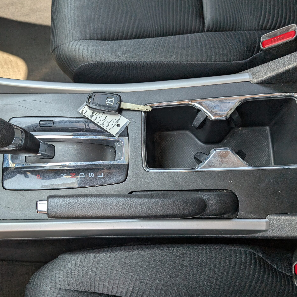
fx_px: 282
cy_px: 150
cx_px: 112
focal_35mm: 29
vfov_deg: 55.6
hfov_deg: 55.0
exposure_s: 1/275
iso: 93
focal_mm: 6.9
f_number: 1.68
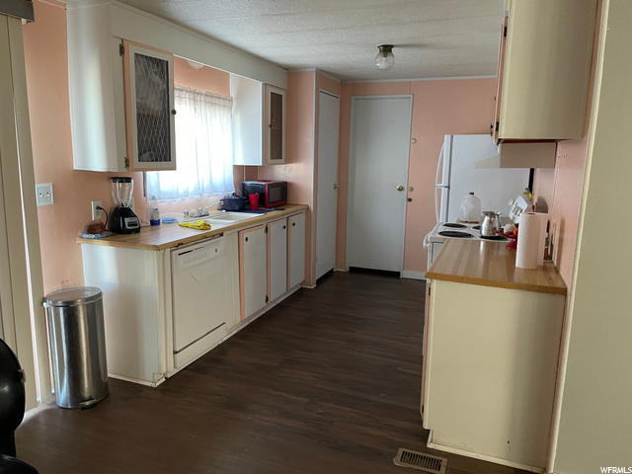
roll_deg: -1.3
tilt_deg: -9.3
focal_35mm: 26
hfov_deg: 67.3
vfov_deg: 53.1
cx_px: 316
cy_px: 237
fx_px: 475
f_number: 1.6
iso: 320
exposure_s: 1/60
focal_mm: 4.2
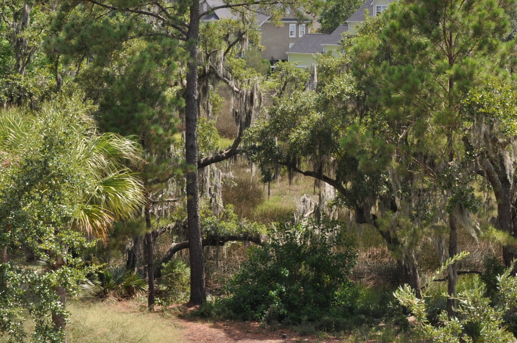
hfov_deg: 22.4
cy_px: 55
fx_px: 1305
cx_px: 300
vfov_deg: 14.9
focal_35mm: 91
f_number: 13
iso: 320
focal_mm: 34
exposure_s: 1/200
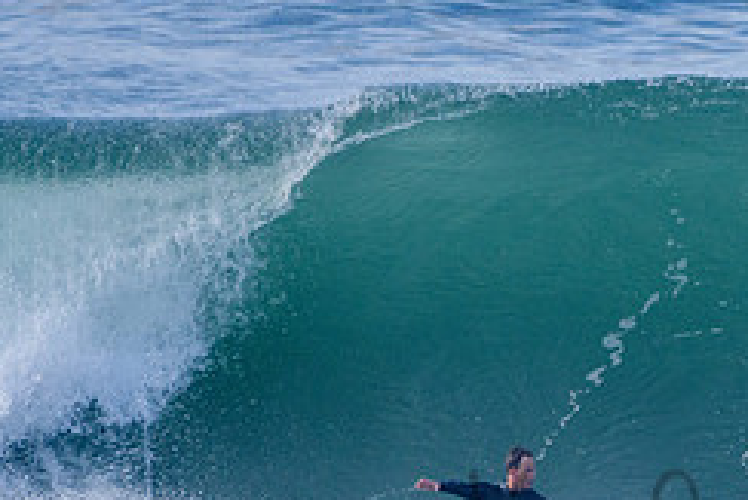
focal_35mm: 1780
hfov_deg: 1.2
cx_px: 785
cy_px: 492
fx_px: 37005
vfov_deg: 0.8
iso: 450
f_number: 5.6
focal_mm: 500
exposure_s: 1/2000
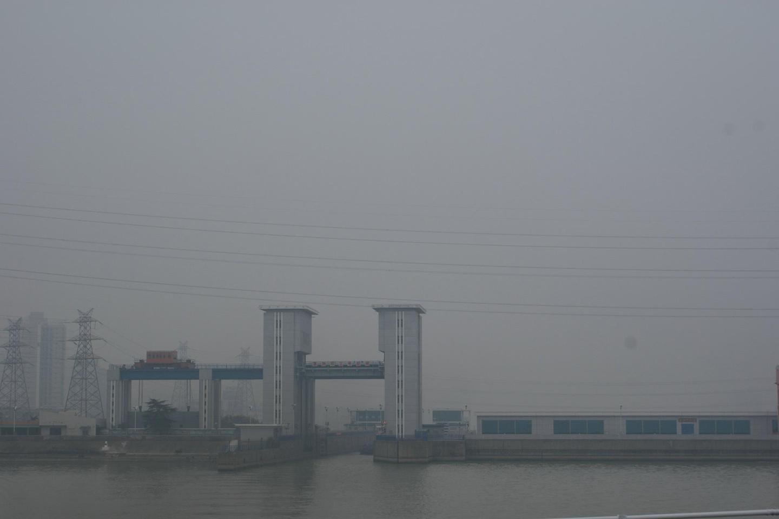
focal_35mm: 68
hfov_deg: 29.9
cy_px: 260
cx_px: 390
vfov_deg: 20.2
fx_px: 1461
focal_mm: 45
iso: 100
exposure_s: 1/200
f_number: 9
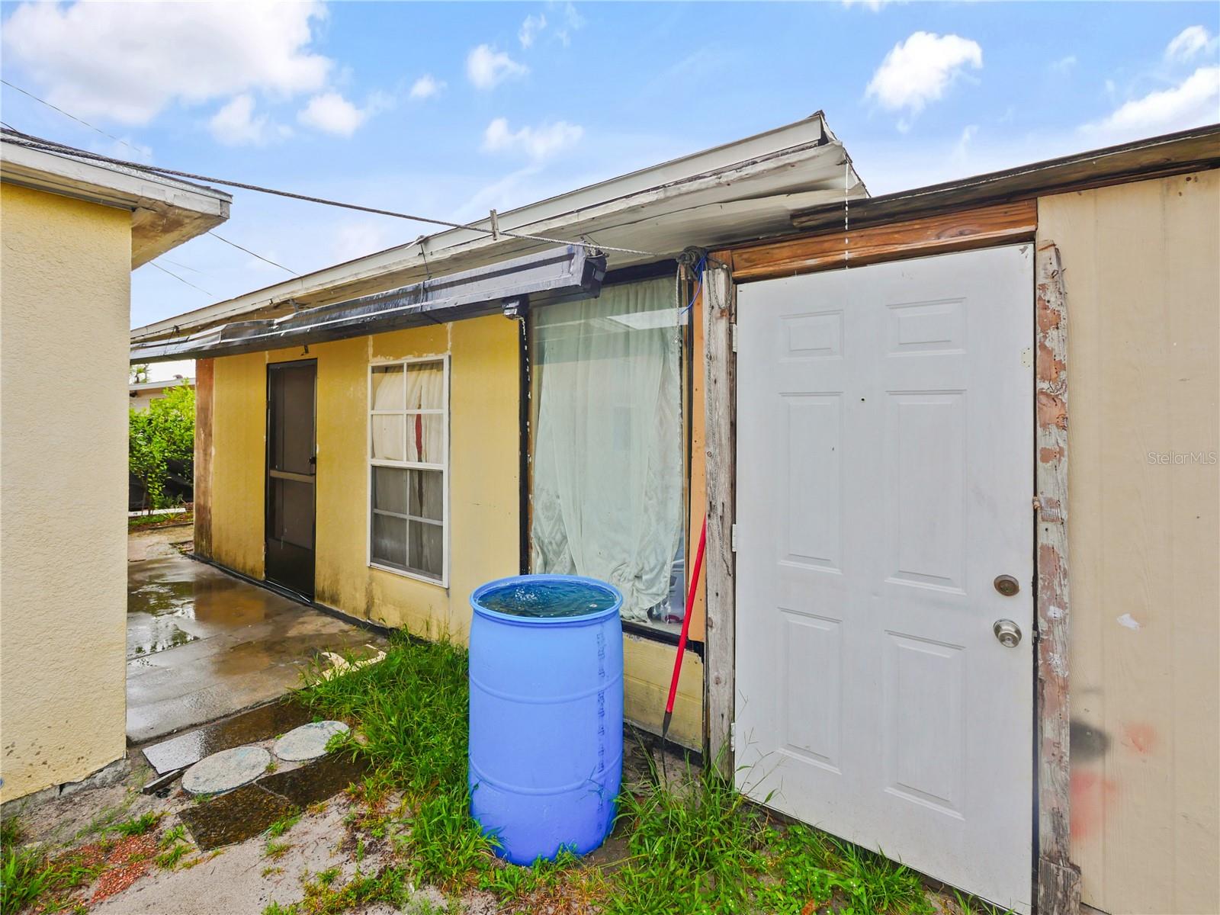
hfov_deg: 102.1
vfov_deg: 85.7
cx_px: 610
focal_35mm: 14
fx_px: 493
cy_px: 458
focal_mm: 7
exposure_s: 1/200
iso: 200
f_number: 5
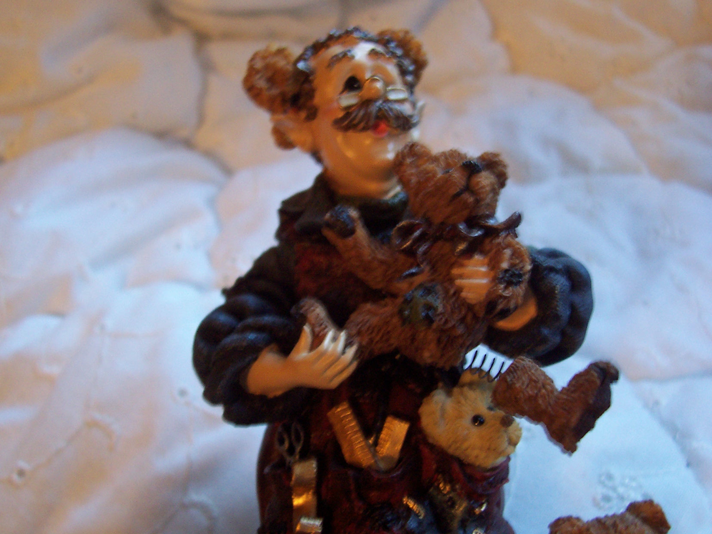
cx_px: 356
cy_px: 267
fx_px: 761
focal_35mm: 37
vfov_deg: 38.7
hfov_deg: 50.1
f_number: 2.8
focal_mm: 5.6
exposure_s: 1/10
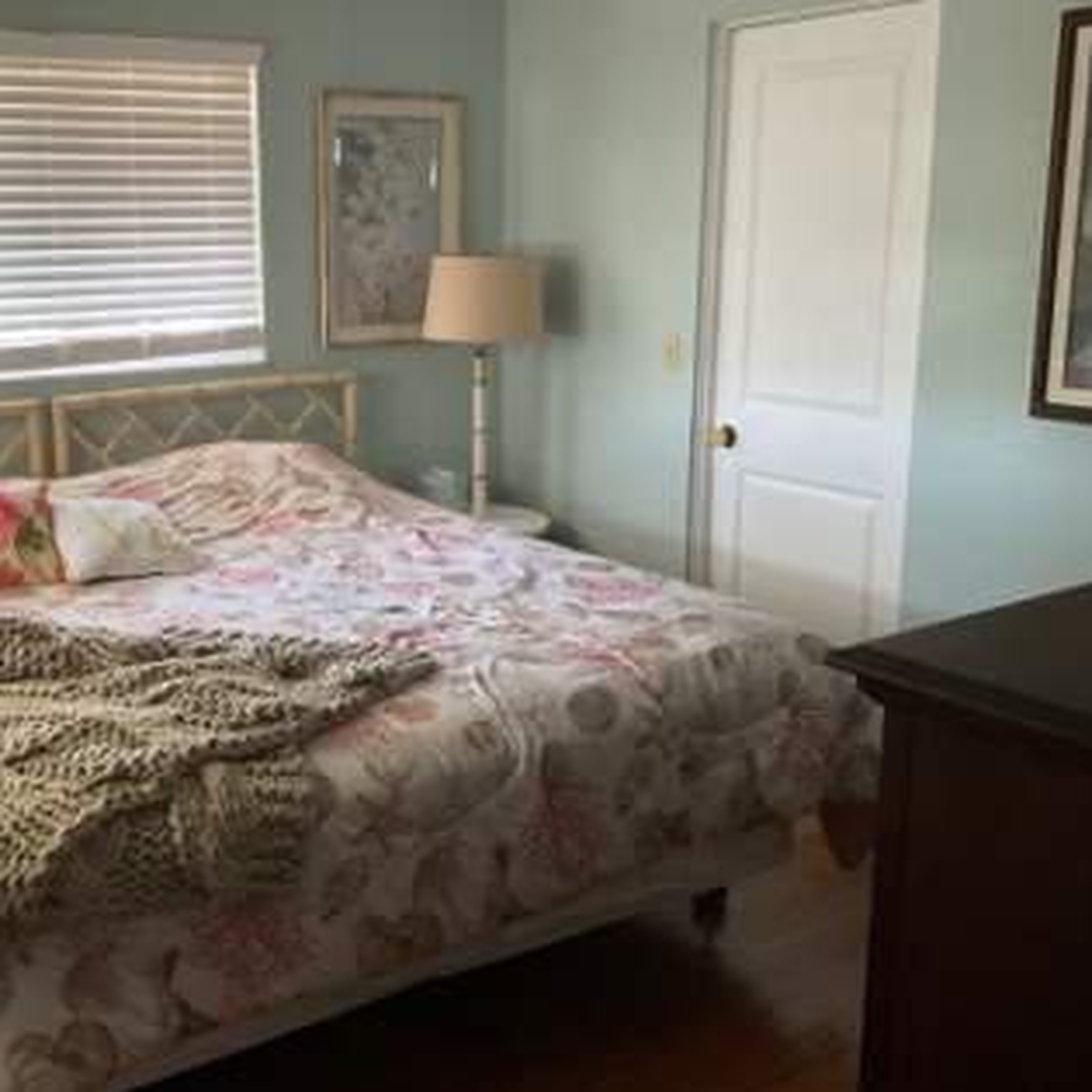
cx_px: 329
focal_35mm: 39
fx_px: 1392
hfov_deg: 42.0
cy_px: 513
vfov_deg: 42.8
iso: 250
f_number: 1.8
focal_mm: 3
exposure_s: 1/60
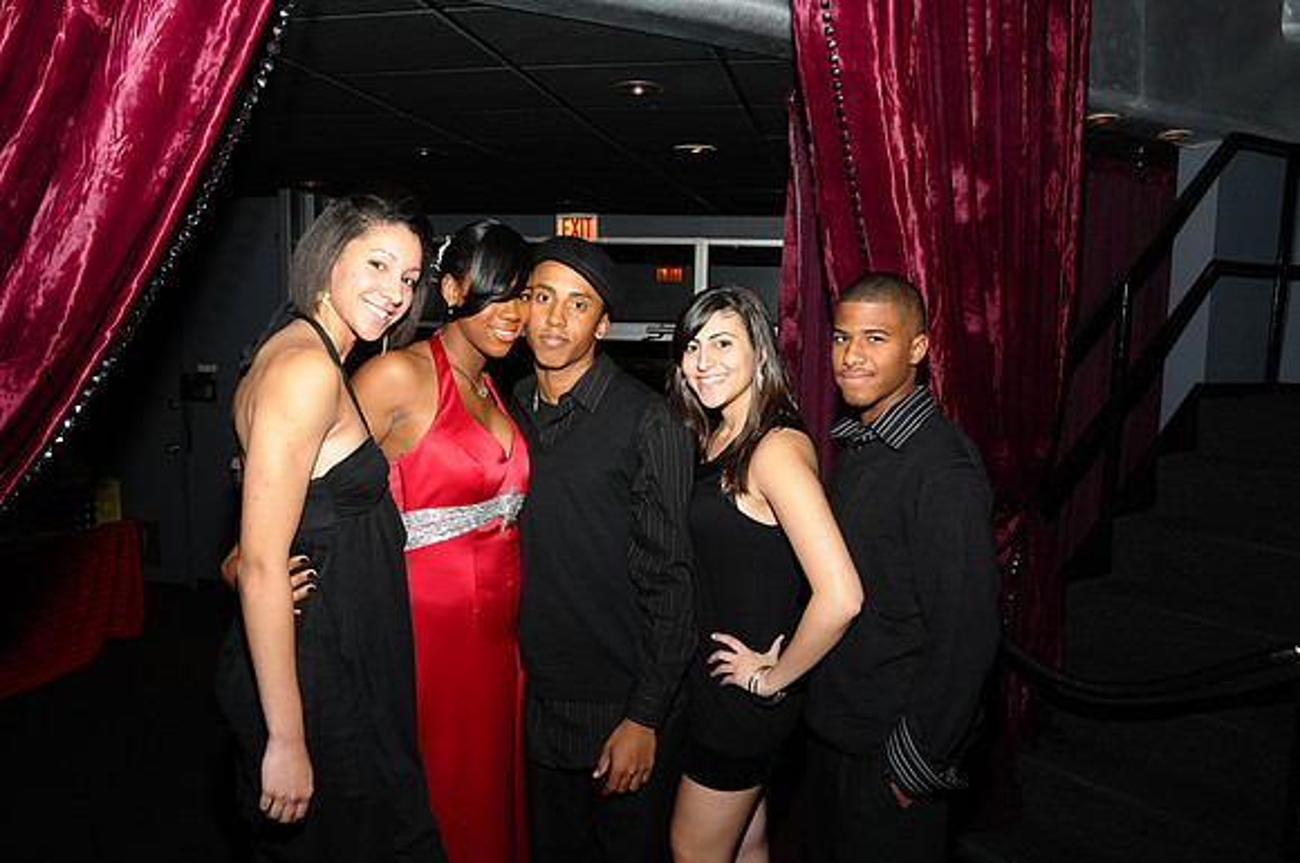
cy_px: 432
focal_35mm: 30
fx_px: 1082
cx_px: 650
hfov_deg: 62.0
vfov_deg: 43.5
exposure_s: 1/60
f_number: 7.1
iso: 800
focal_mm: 20
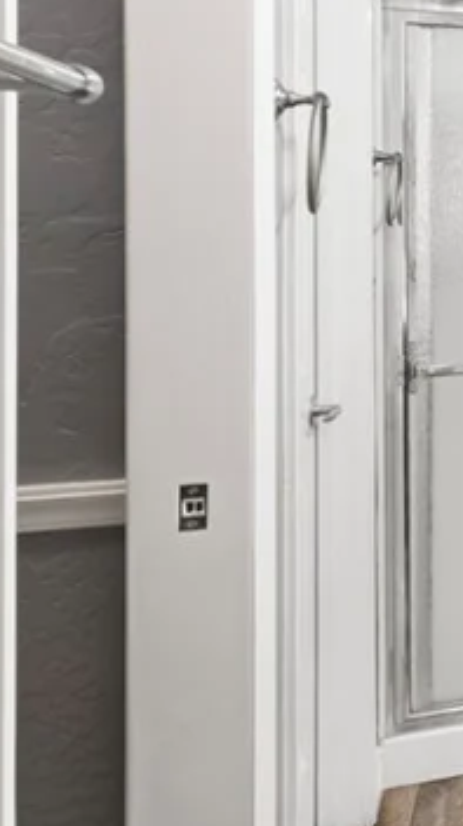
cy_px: 251
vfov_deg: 39.2
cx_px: 1072
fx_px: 1137
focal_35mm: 52
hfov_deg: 15.1
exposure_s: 1/6
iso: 400
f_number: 8
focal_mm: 17
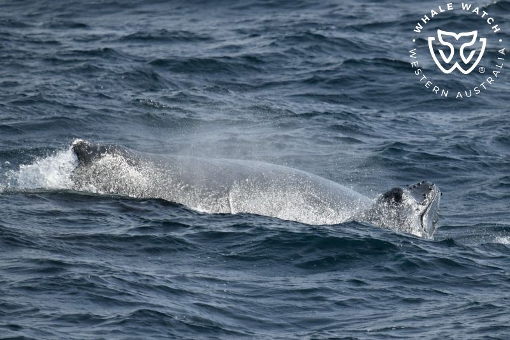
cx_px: 255
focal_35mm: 600
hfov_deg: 3.4
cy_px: 170
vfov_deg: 2.3
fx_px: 8498
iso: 1000
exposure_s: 1/8000
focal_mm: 600
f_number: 6.3
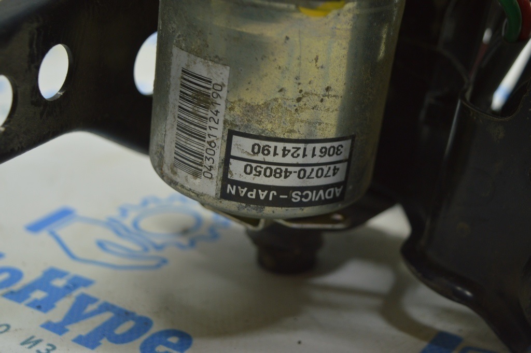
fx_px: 884
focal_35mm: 60
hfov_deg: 33.4
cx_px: 266
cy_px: 176
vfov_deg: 22.6
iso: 400
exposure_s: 1/40
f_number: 5
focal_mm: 40
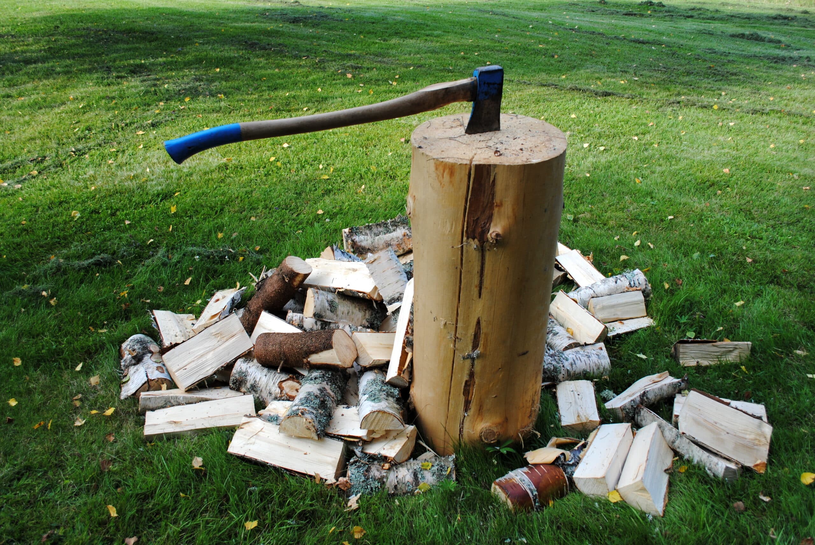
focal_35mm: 30
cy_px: 272
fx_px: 680
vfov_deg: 43.7
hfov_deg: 61.9
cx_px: 408
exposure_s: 1/125
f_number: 5.6
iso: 125
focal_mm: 20
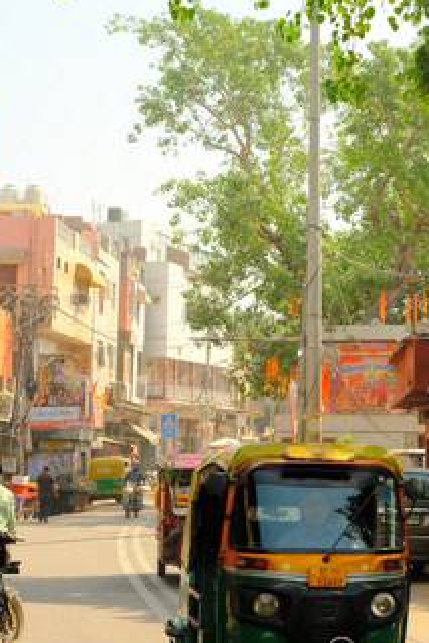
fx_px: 1410
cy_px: 333
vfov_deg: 25.7
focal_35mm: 79
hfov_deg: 16.8
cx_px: 467
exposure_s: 1/800
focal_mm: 23
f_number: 5.6
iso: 640
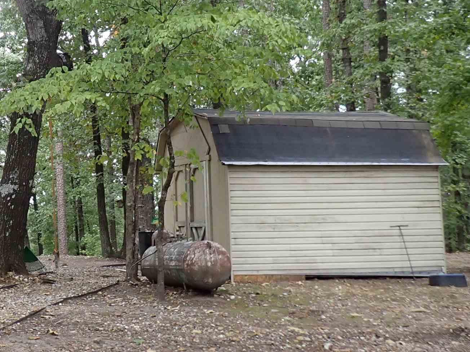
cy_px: 127
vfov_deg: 24.7
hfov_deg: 29.7
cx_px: -35
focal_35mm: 59
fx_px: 801
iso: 100
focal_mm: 4.5
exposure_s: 1/250
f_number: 2
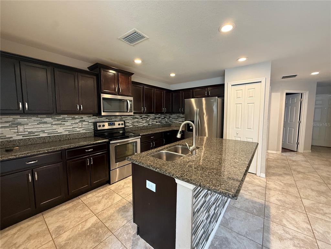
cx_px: 166
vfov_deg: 85.7
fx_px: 134
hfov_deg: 102.1
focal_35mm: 14
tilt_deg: -4.2
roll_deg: -0.1
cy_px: 124
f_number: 2.2
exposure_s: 1/60
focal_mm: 2.22
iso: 500
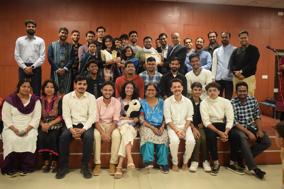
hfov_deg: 55.1
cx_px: 142
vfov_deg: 38.4
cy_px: 94
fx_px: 272
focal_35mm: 34
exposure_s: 1/125
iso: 2500
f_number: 4.5
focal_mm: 23
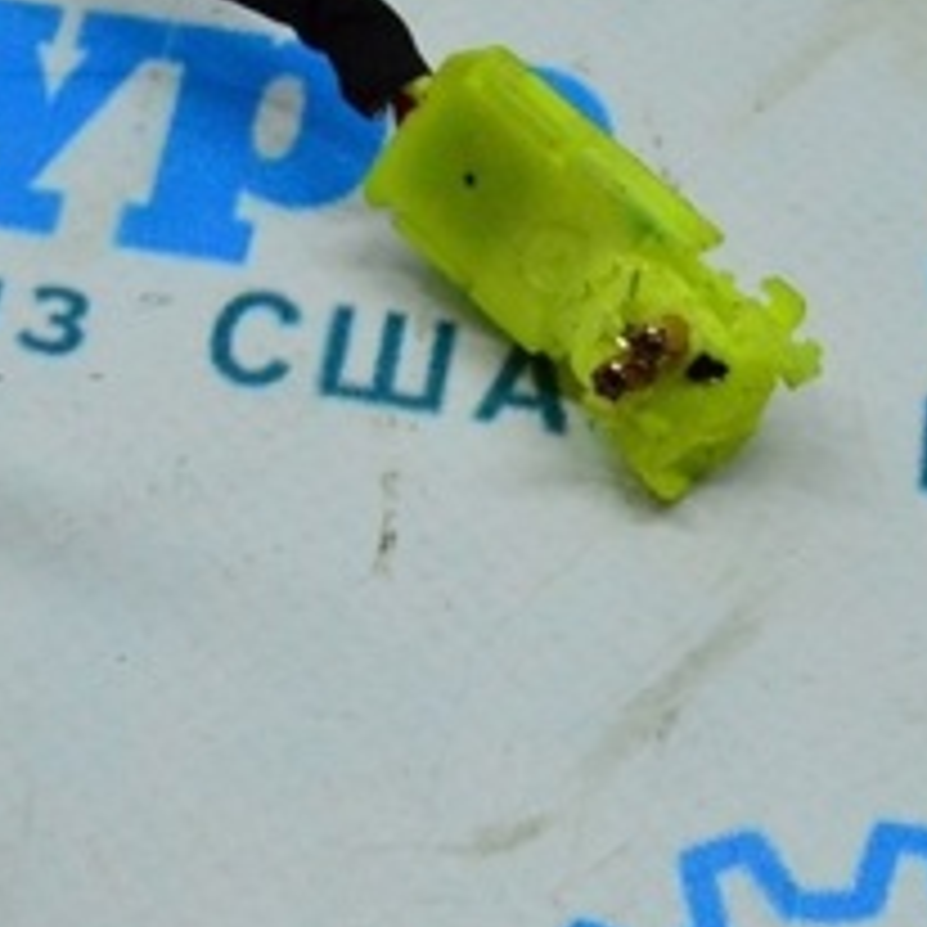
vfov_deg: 21.5
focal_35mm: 79
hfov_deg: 21.3
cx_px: 50
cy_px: 817
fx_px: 2394
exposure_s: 1/800
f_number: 6.3
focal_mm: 20
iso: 6400
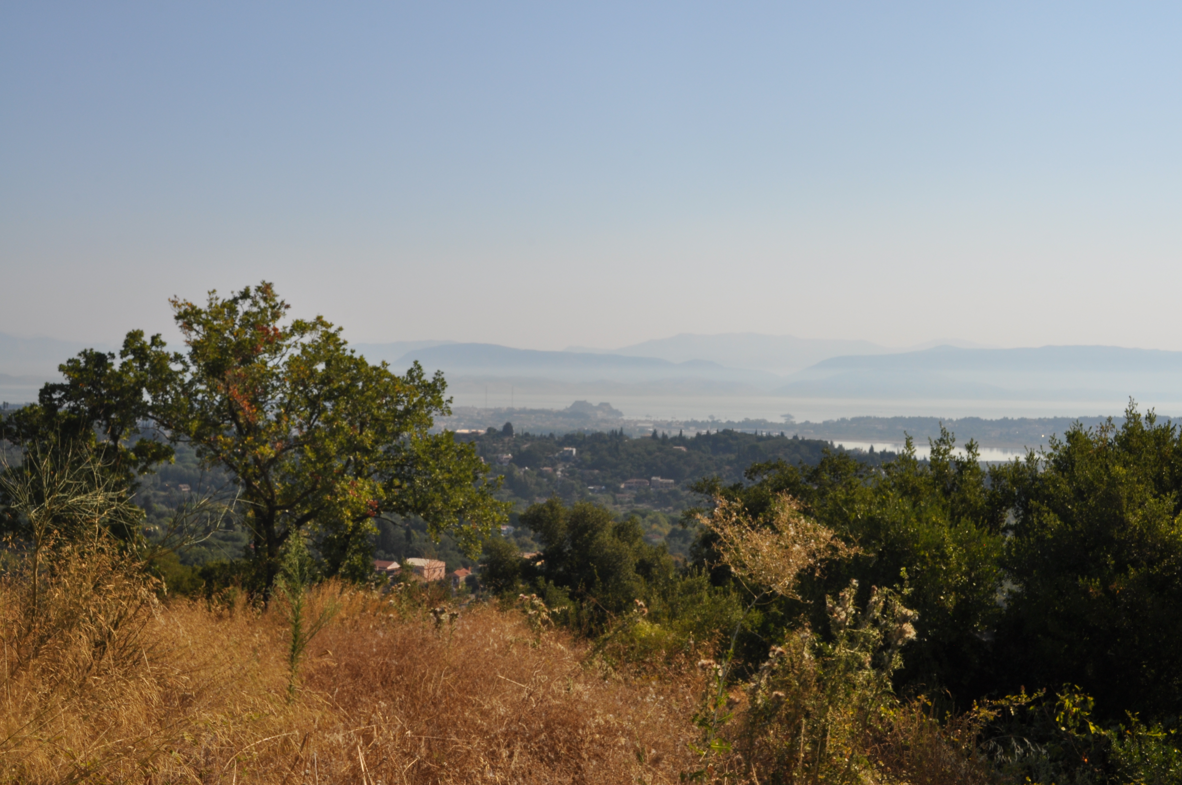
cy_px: 392
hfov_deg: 41.2
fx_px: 1574
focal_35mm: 48
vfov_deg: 28.0
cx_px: 591
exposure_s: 1/200
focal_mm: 32
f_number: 16
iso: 200
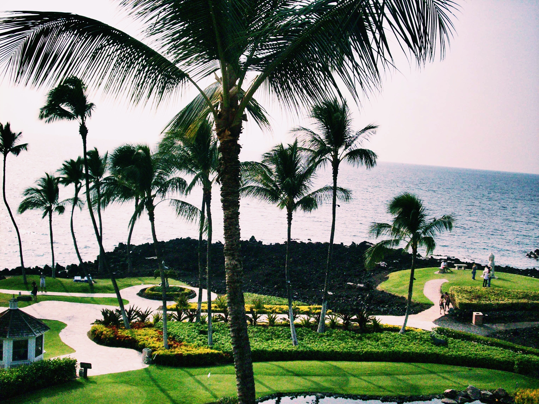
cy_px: 202
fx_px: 716
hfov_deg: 41.2
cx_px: 270
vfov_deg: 31.5
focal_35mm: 46
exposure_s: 1/1299
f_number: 6.3
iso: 200
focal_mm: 7.6
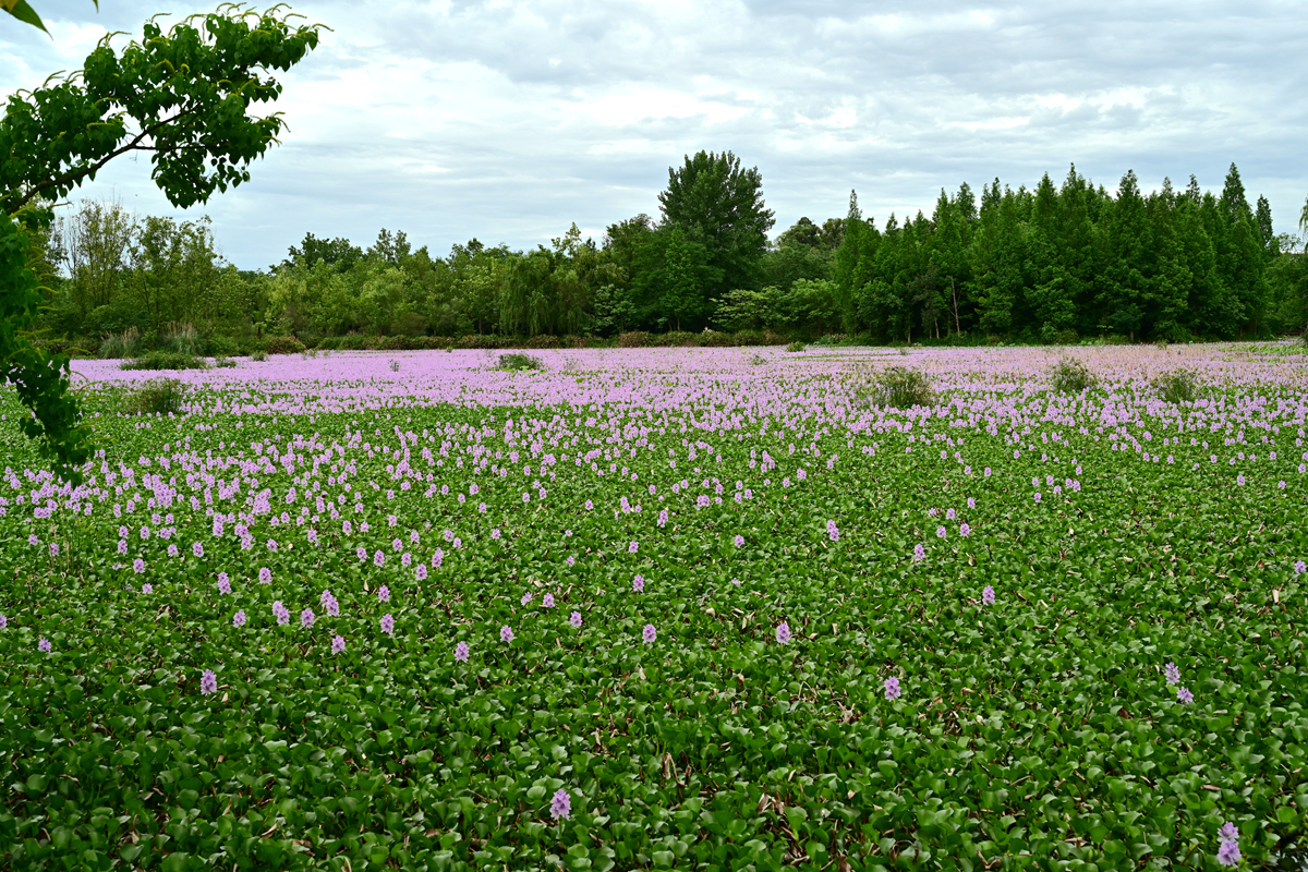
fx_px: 1526
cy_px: 436
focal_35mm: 42
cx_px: 654
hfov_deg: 46.4
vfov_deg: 31.9
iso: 220
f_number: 8
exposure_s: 1/200
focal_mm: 42
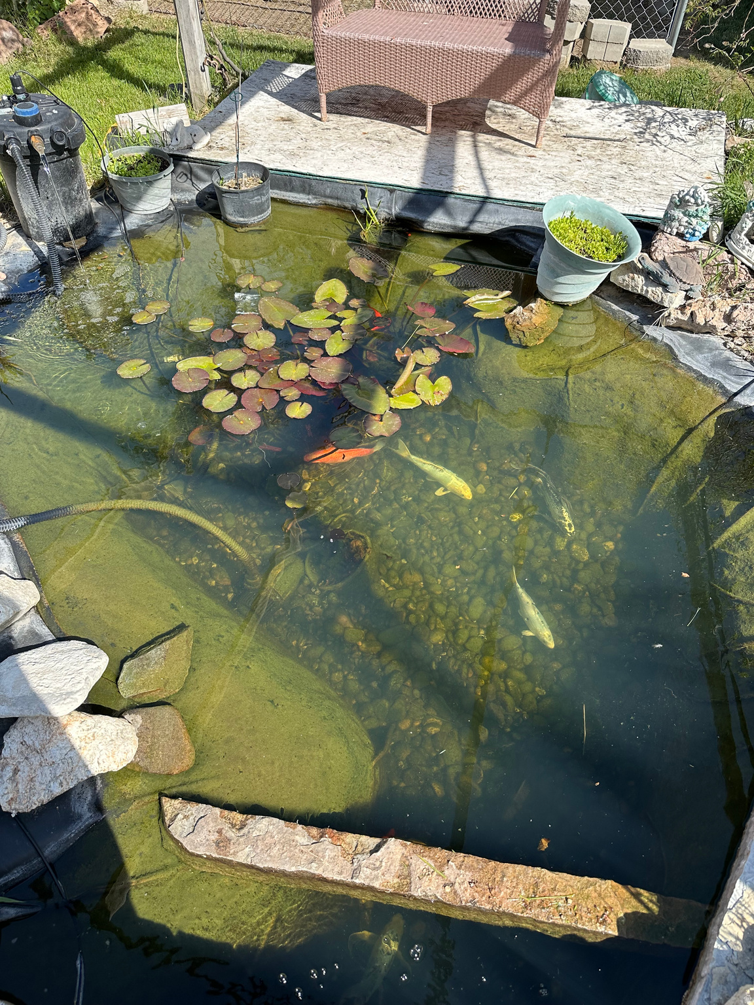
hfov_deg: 56.8
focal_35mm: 24
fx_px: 697
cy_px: 502
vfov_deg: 71.6
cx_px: 377
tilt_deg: -48.1
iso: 80
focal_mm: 6.86
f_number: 1.78
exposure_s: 1/1357
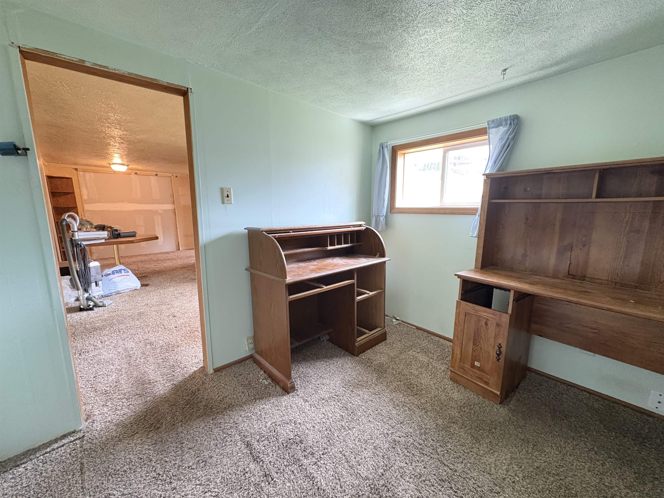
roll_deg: +0.4
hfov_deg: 102.1
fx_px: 269
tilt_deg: -9.6
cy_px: 249
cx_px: 332
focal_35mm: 14
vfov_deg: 85.7
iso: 800
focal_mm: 2.22
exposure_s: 1/60
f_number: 2.2
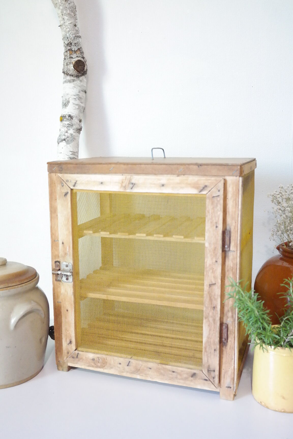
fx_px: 488
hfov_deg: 33.4
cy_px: 220
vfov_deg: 48.5
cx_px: 146
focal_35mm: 40
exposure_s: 1/50
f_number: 5.6
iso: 3200
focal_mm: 26
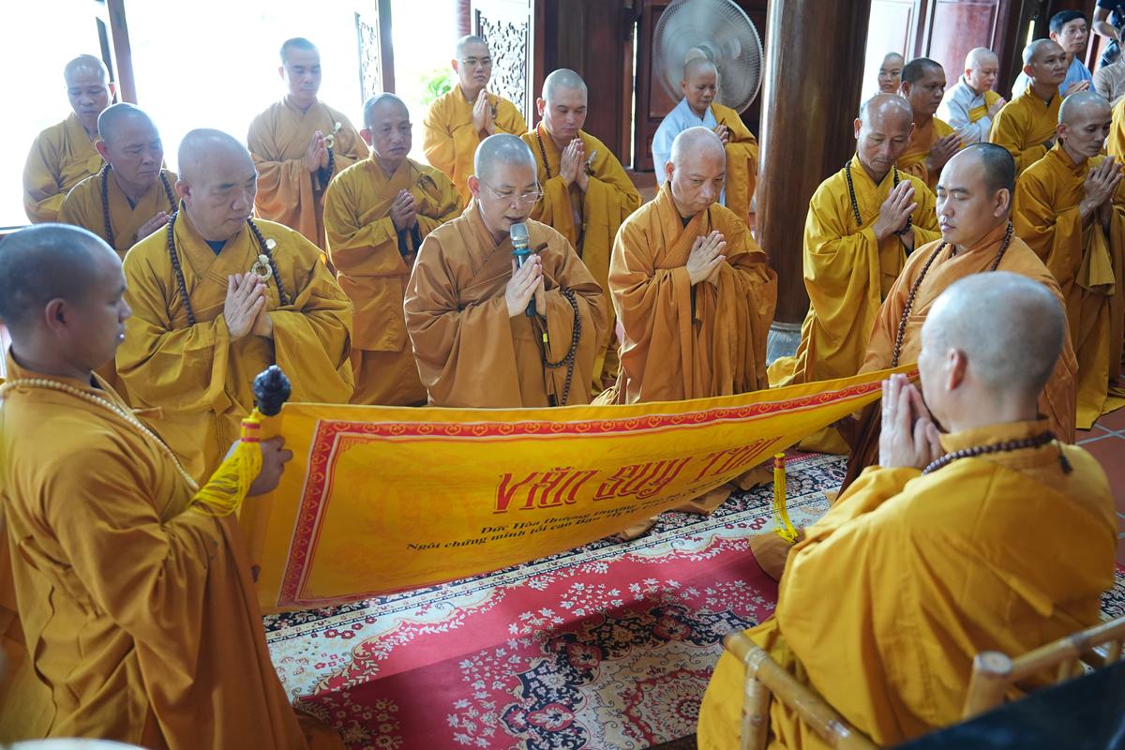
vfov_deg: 37.9
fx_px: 1094
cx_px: 562
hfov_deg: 54.4
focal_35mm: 35
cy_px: 375
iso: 1600
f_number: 2.8
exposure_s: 1/100
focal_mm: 35
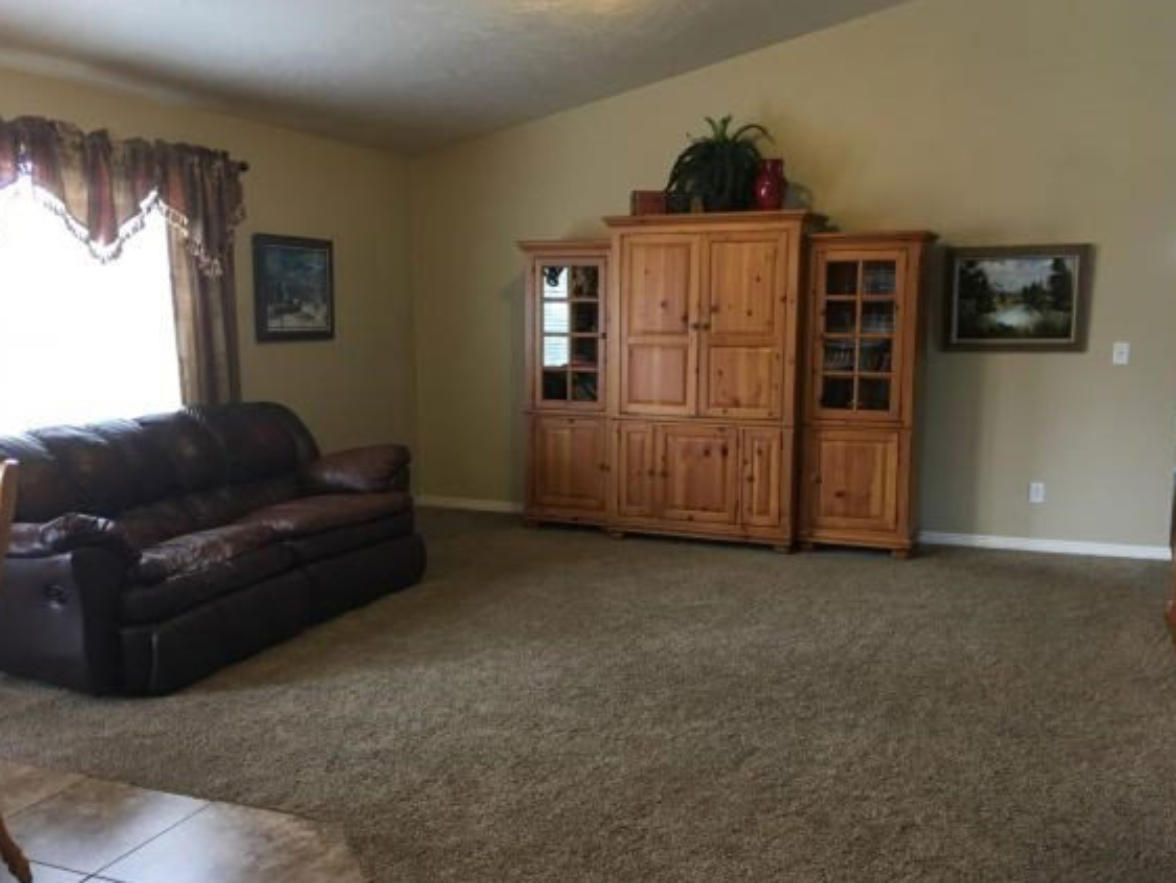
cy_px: 467
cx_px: 561
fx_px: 1122
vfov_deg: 43.0
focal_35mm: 33
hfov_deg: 55.3
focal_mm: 4.15
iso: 100
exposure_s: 1/30
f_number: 2.2
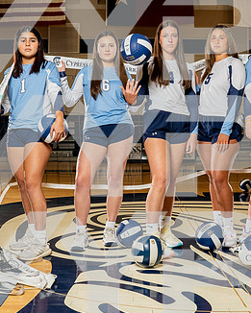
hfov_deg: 31.4
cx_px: 144
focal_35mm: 48
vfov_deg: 38.7
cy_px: 145
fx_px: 446
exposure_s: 1/250
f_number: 8
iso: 1000
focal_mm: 27
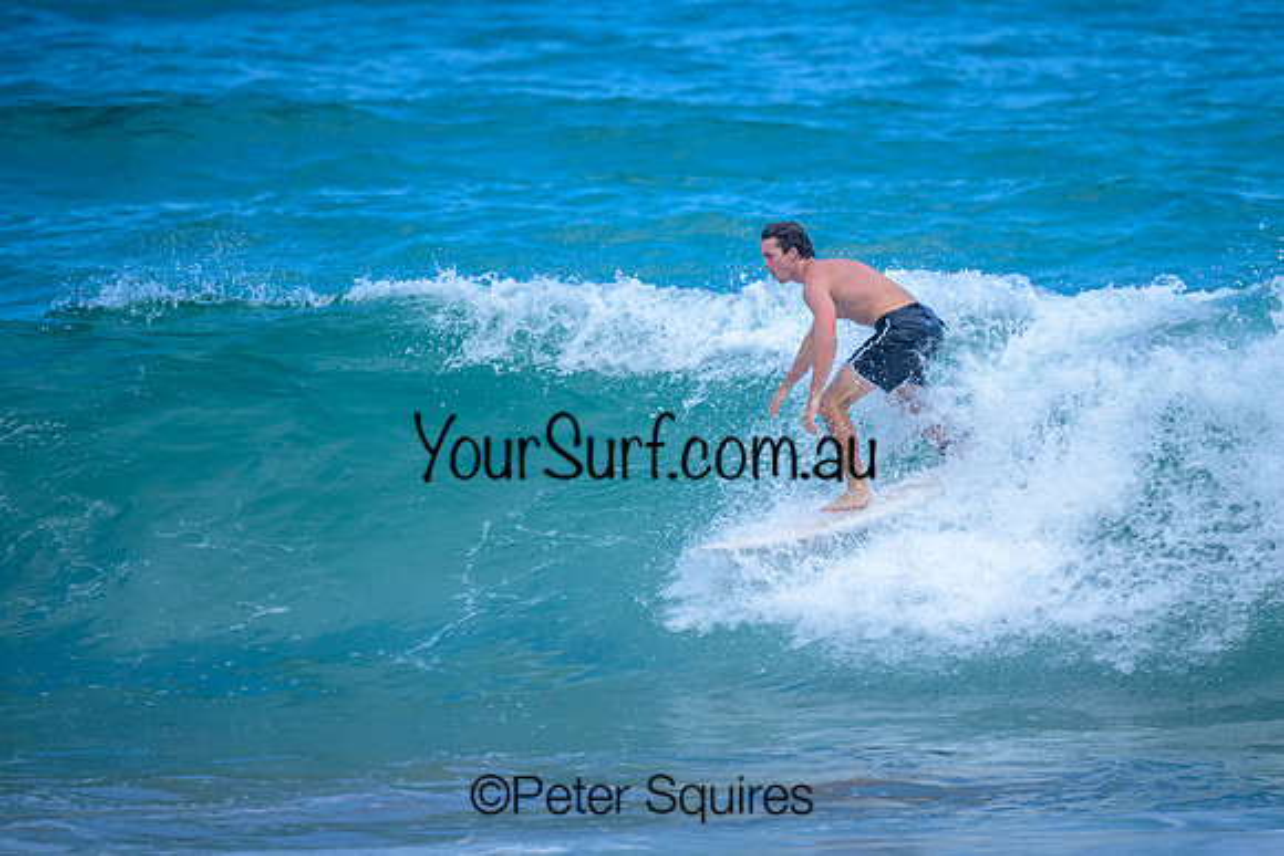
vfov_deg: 1.3
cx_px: 824
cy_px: 308
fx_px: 39207
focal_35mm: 1099
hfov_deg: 1.9
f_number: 6.3
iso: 800
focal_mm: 800
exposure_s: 1/3200
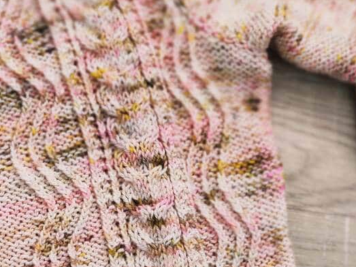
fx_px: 812
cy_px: 251
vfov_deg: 18.3
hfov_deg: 24.0
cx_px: 27
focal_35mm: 79
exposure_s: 1/100
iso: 220
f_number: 2
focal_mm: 8.16
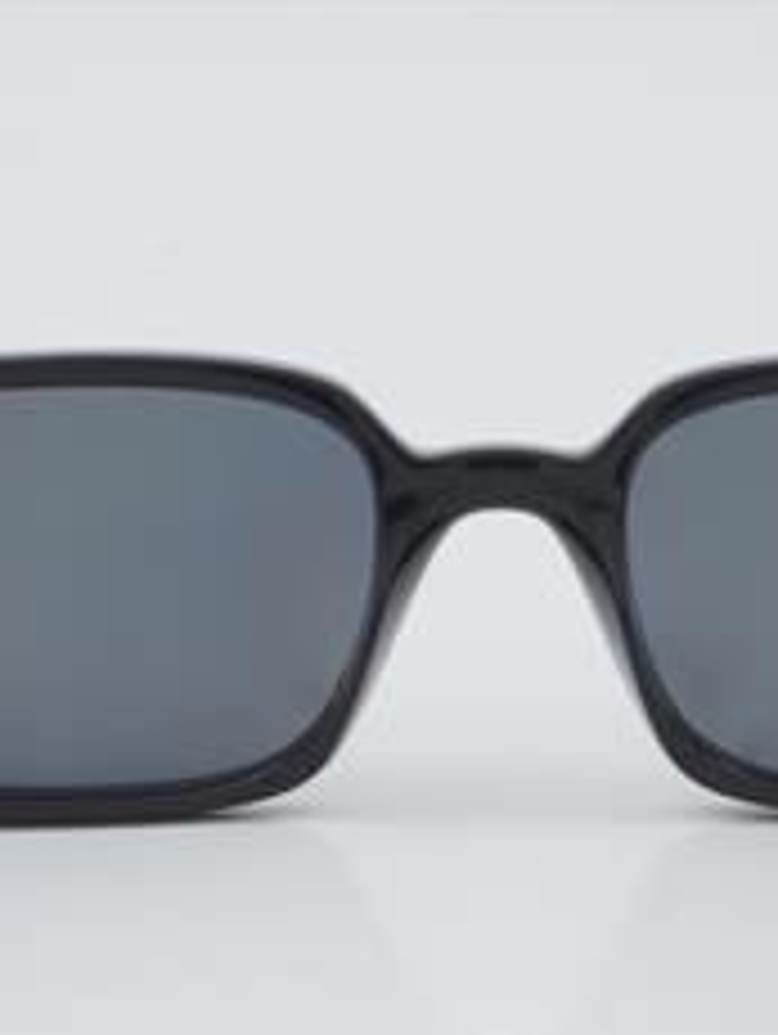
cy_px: 585
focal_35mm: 138
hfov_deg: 10.8
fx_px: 4123
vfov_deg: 14.3
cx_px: 504
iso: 100
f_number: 32
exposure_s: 1/3
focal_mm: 55
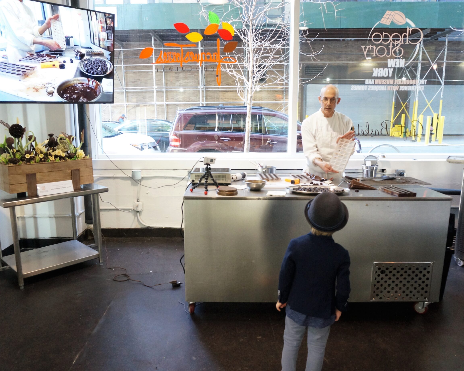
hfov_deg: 62.2
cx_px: 229
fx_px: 385
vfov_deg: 51.5
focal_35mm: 28
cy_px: 188
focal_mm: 16
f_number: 4
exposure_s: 1/60
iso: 2000
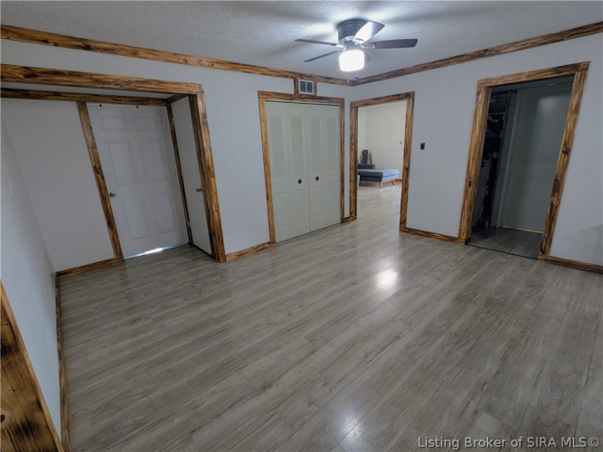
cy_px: 226
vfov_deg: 78.1
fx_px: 279
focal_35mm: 16
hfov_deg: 94.5
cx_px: 302
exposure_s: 1/24
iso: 216
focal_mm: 2.22
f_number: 2.2
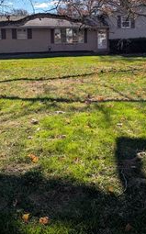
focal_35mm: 50
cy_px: 65
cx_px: 107
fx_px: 319
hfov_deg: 25.5
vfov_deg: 39.5
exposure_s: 1/2217
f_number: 1.85
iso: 42
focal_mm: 6.81
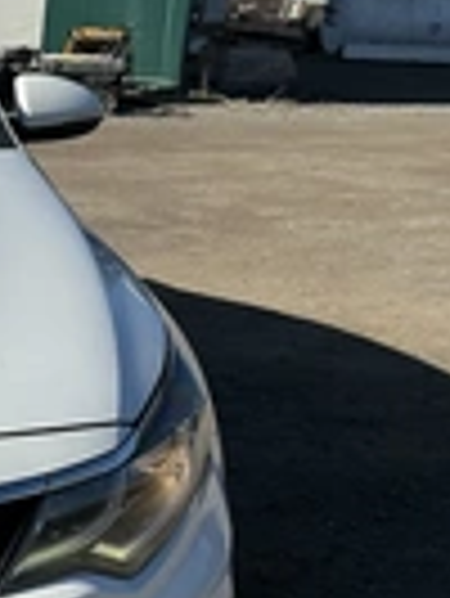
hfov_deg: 15.2
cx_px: -369
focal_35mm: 84
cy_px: 414
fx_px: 1454
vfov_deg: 23.1
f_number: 1.8
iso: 25
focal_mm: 3
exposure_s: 1/4065
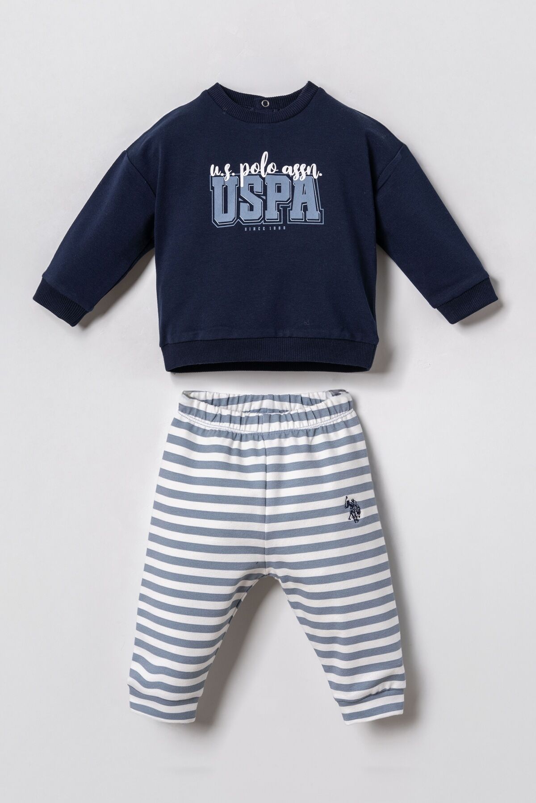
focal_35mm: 50
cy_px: 402
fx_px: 1116
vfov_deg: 39.6
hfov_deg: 27.0
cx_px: 268
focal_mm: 50
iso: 250
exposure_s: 1/125
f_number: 9
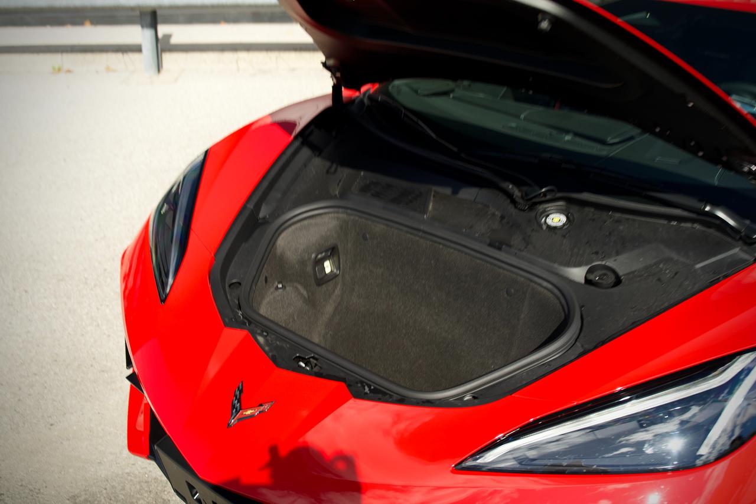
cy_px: 252
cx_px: 378
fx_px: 756
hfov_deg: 53.1
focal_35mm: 36
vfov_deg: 36.9
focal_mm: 24
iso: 250
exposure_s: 1/50
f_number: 2.8
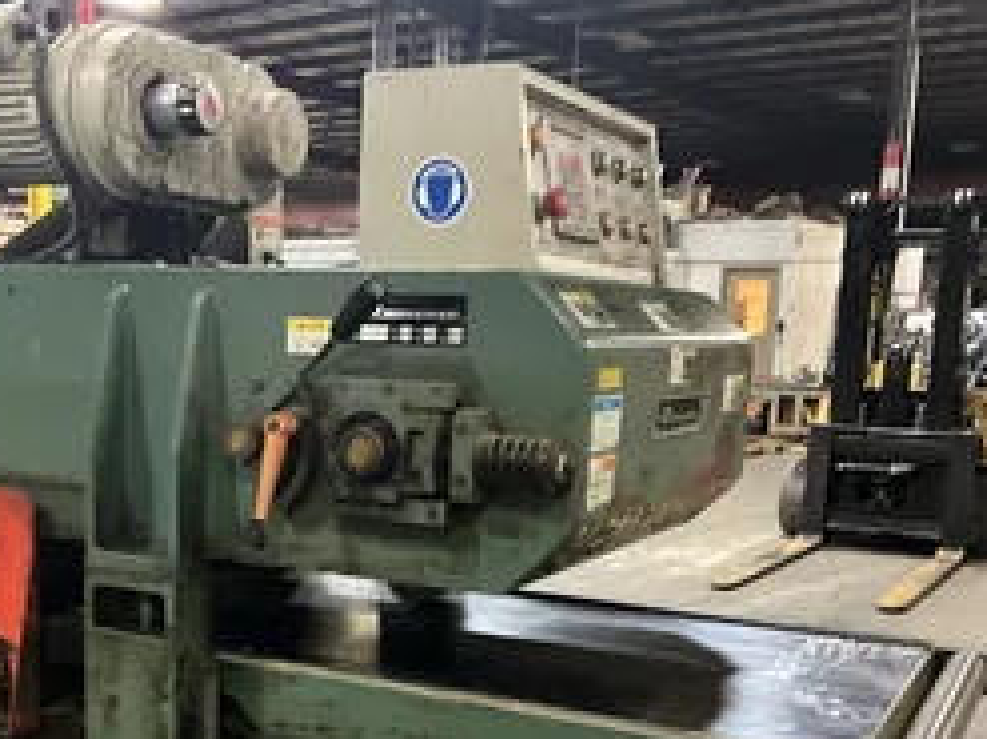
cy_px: 591
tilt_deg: -11.8
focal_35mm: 47
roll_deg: -0.9
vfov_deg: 30.1
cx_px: 360
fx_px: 1339
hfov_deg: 40.1
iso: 500
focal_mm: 3
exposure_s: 1/30
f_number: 1.8
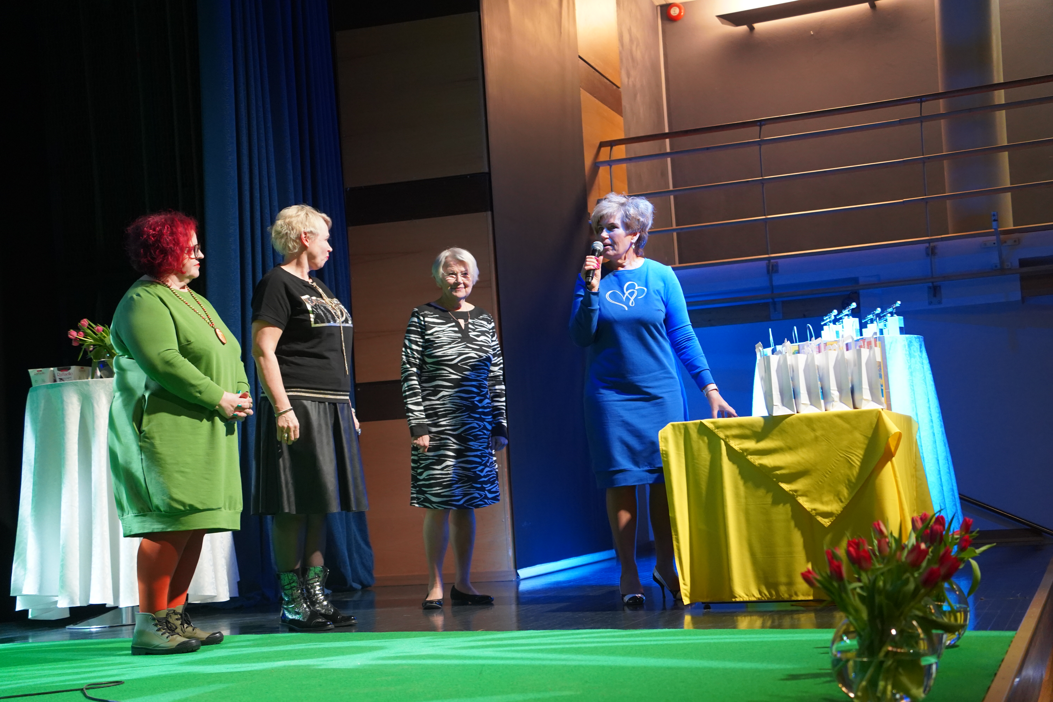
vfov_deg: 25.5
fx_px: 1550
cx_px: 526
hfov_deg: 37.5
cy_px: 351
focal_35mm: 53
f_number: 4
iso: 4000
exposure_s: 1/160
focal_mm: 53
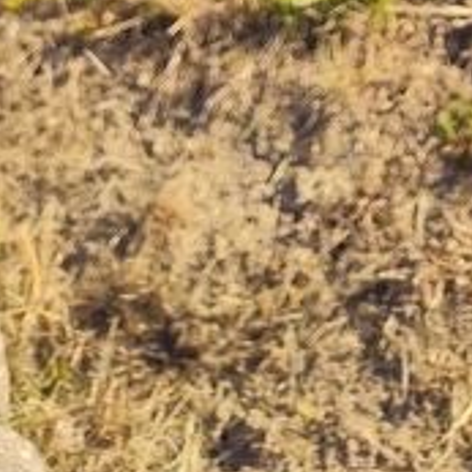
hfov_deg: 16.9
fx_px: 1450
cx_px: 685
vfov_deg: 13.9
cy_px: -611
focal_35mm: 94
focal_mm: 5.56
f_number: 1.8
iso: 100
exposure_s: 1/1073
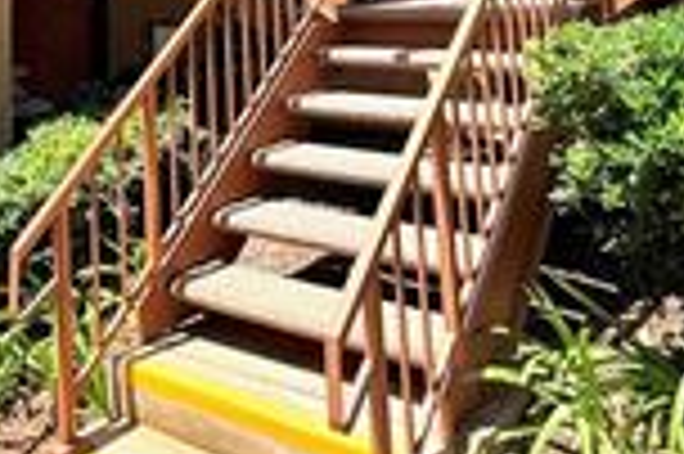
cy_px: -160
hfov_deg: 40.1
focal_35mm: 48
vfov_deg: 24.0
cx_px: 176
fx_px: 911
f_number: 2.2
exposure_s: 1/770
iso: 32
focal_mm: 2.22
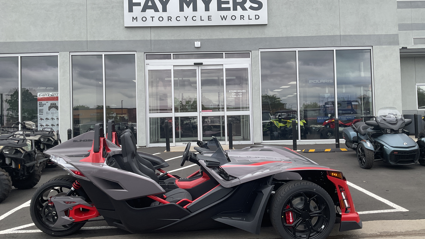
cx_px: 214
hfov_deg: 61.0
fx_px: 361
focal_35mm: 32
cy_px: 110
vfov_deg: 36.6
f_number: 1.8
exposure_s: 1/929
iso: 16
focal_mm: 3
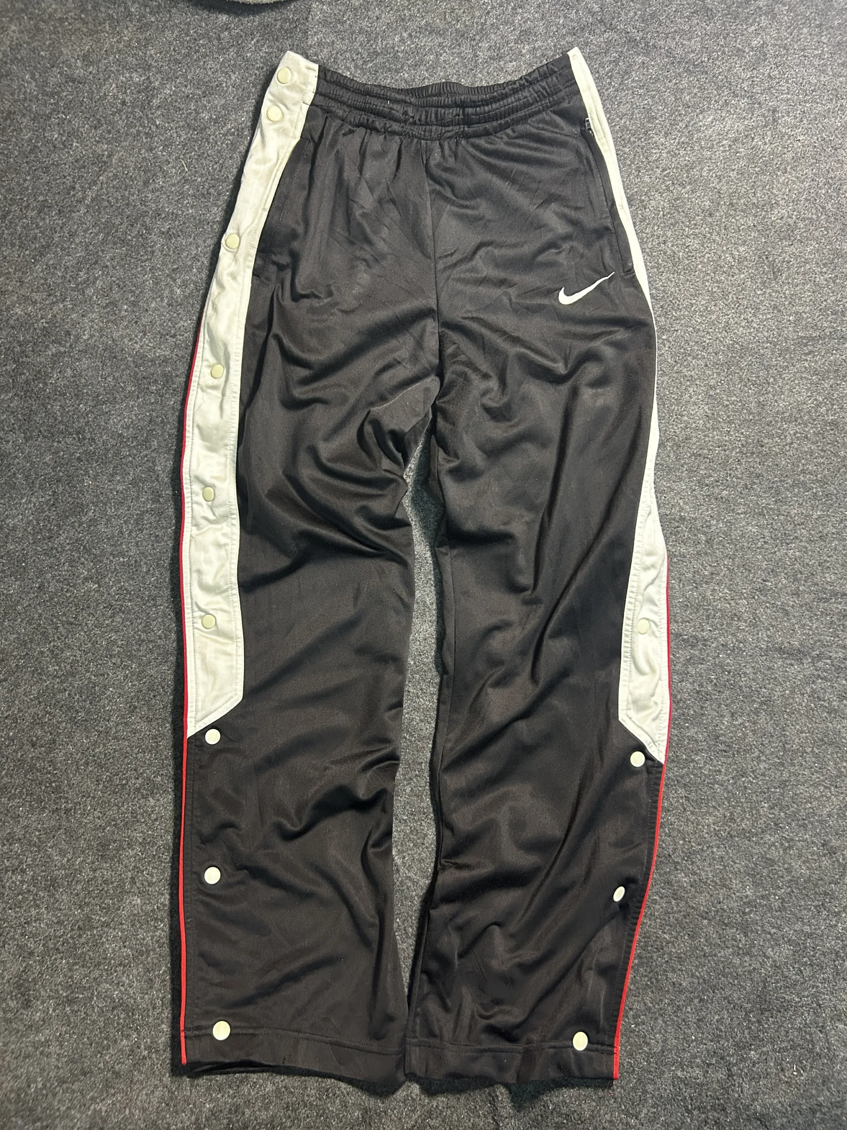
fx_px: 848
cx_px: 424
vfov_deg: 67.3
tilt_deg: -58.1
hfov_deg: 53.1
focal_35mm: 26
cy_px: 565
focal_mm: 5.7
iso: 400
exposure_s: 1/50
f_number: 1.5
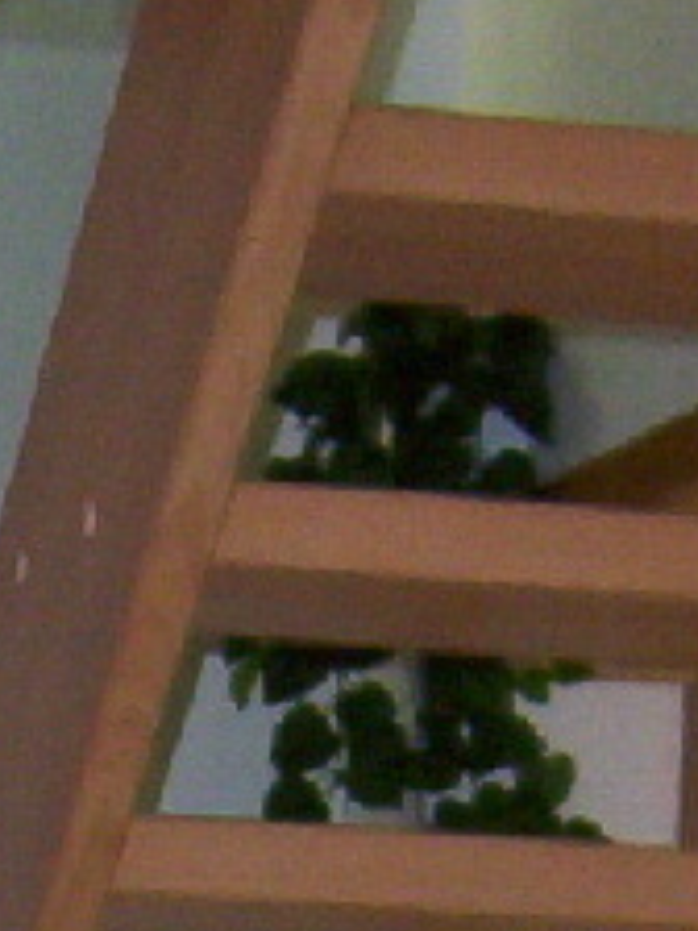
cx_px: -474
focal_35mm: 190
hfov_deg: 7.6
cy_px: 1958
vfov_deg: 9.6
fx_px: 5108
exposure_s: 1/30
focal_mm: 5.54
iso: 140
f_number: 2.76
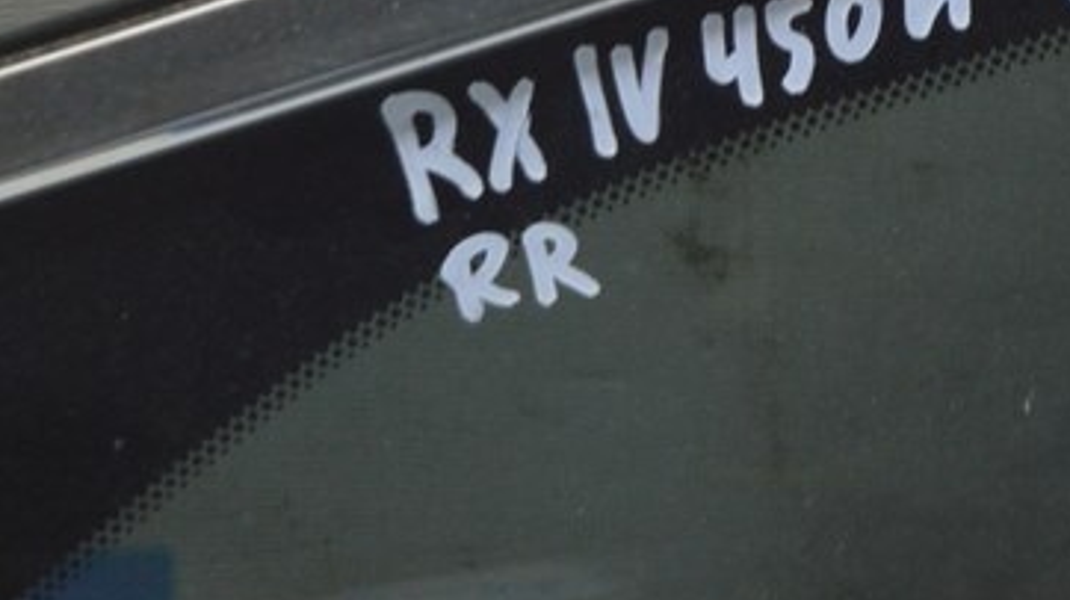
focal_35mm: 244
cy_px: -303
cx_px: 1227
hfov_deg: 8.7
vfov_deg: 4.9
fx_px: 6931
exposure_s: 1/20
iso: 400
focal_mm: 55
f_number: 5.6
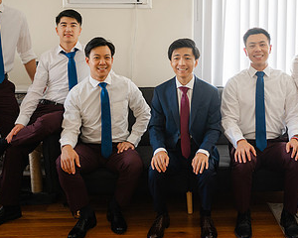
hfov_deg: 35.8
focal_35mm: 52
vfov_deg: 28.9
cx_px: 188
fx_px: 459
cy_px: 77
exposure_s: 1/160
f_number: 2.8
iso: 450
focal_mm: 28
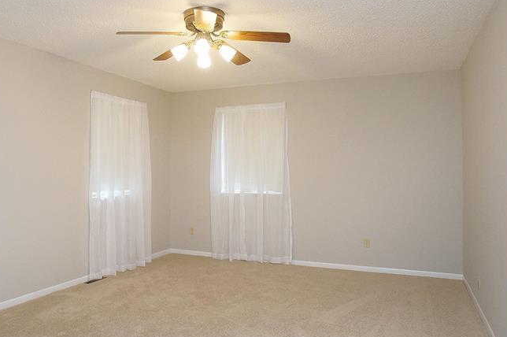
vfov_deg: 46.5
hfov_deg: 65.5
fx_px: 392
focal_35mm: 28
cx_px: 215
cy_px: 160
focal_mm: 11
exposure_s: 1/60
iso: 1000
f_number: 4.5
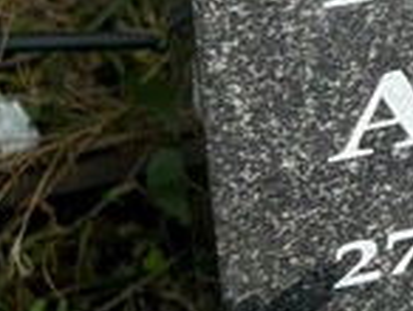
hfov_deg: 12.3
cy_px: -85
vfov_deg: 10.3
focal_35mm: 142
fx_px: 1697
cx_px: 826
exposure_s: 1/1126
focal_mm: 5.96
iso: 50
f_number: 1.6
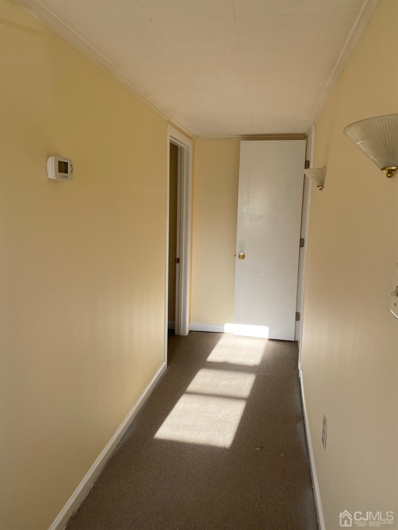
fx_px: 398
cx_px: 199
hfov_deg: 53.1
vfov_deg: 67.3
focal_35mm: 26
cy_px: 265
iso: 32
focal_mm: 4.25
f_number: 1.8
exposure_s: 1/125
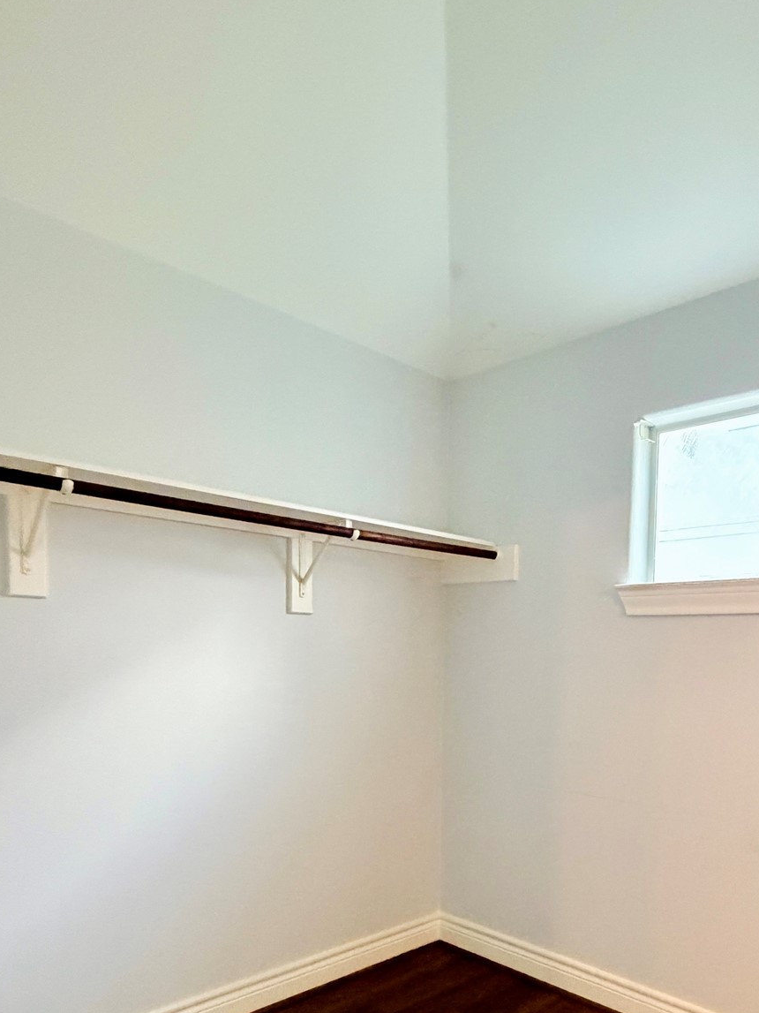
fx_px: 731
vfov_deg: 67.0
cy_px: 696
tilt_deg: -4.1
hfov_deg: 53.9
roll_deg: -1.5
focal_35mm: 25
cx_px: 497
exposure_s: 1/60
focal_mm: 2.22
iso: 800
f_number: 2.2
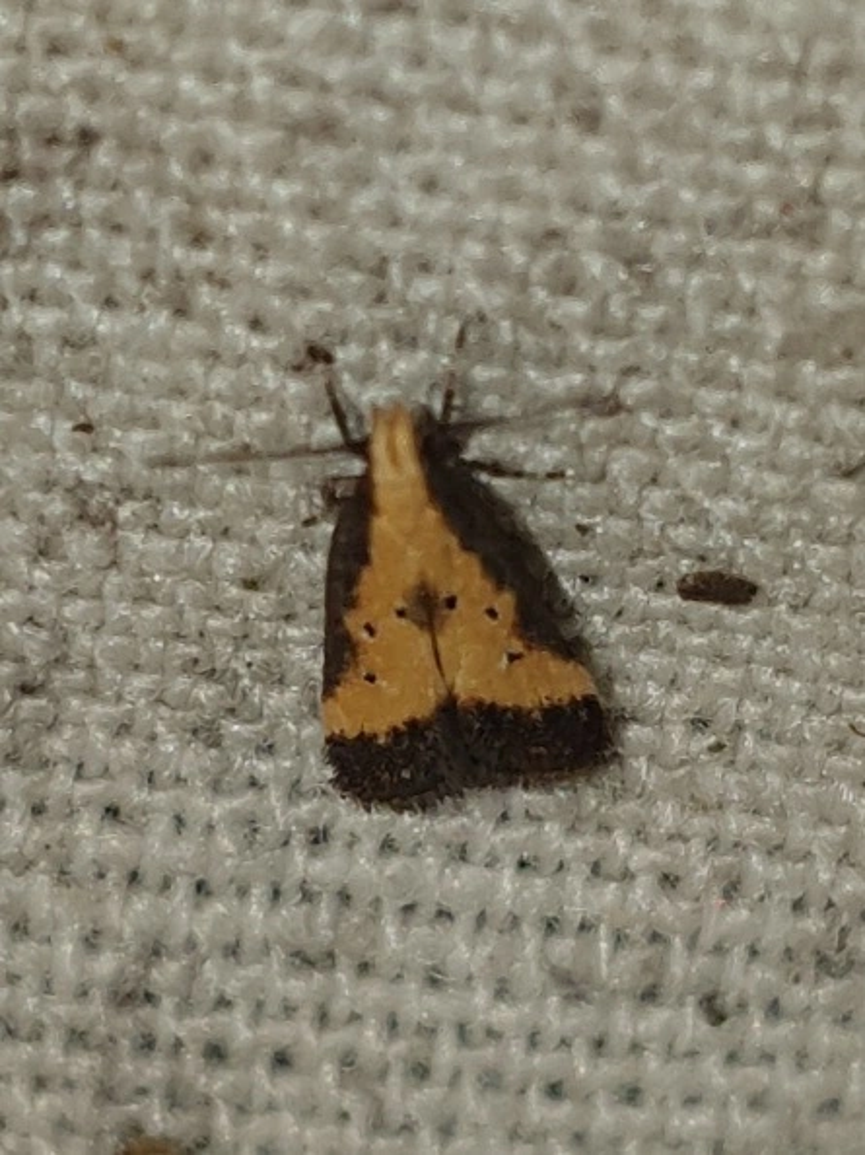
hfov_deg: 53.0
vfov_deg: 67.3
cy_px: 578
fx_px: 867
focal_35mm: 26
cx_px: 432
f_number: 1.5
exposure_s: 1/4505
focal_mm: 4.3
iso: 50
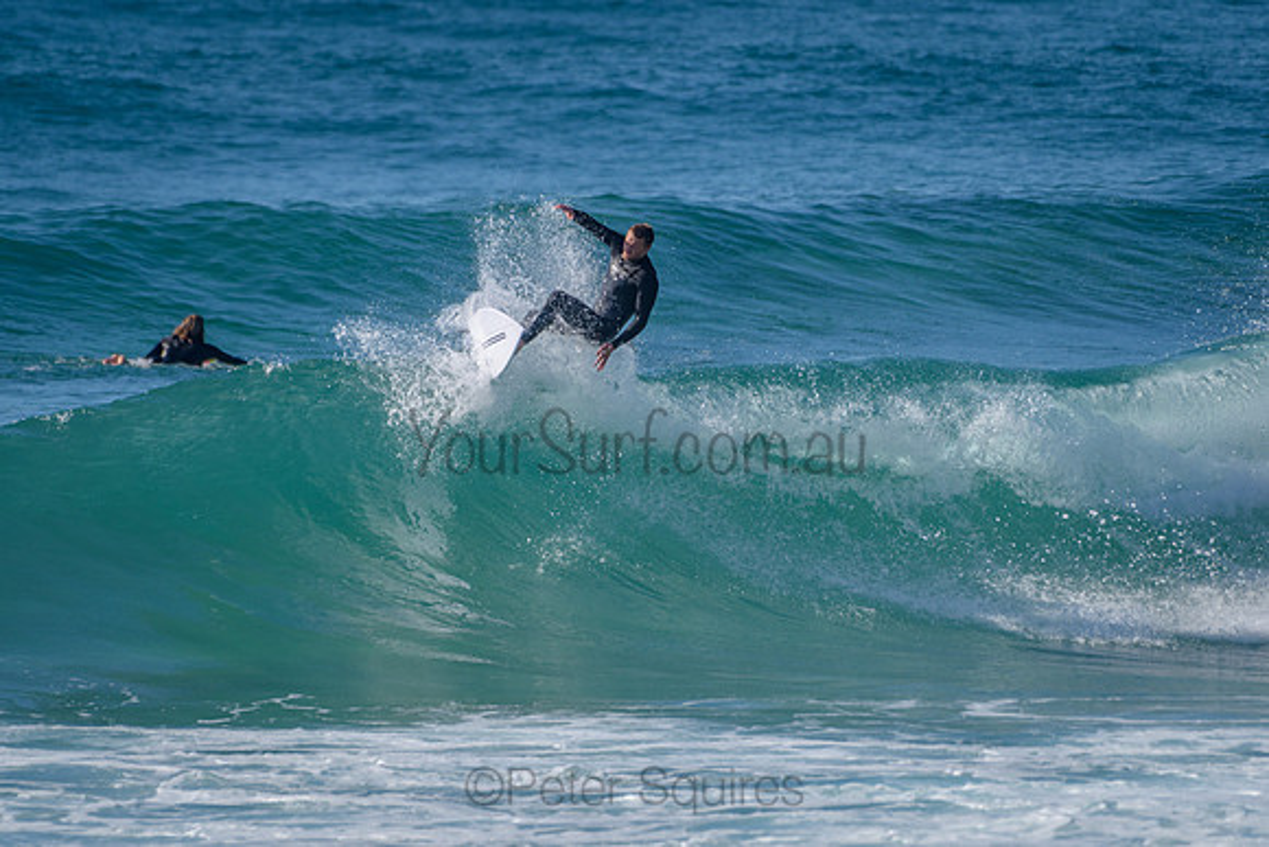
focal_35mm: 613
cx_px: 547
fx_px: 21606
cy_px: 356
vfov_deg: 2.2
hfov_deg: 3.4
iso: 220
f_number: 5.6
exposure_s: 1/2000
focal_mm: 500
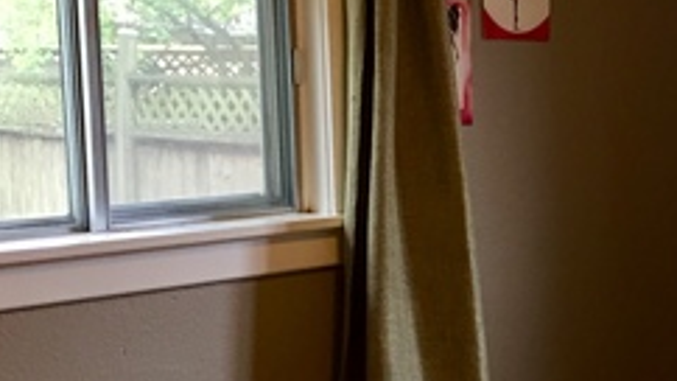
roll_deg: +0.2
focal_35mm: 87
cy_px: 230
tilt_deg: -6.3
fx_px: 1561
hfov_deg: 23.0
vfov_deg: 13.9
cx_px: 746
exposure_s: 1/30
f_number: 2.2
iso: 100
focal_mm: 4.15
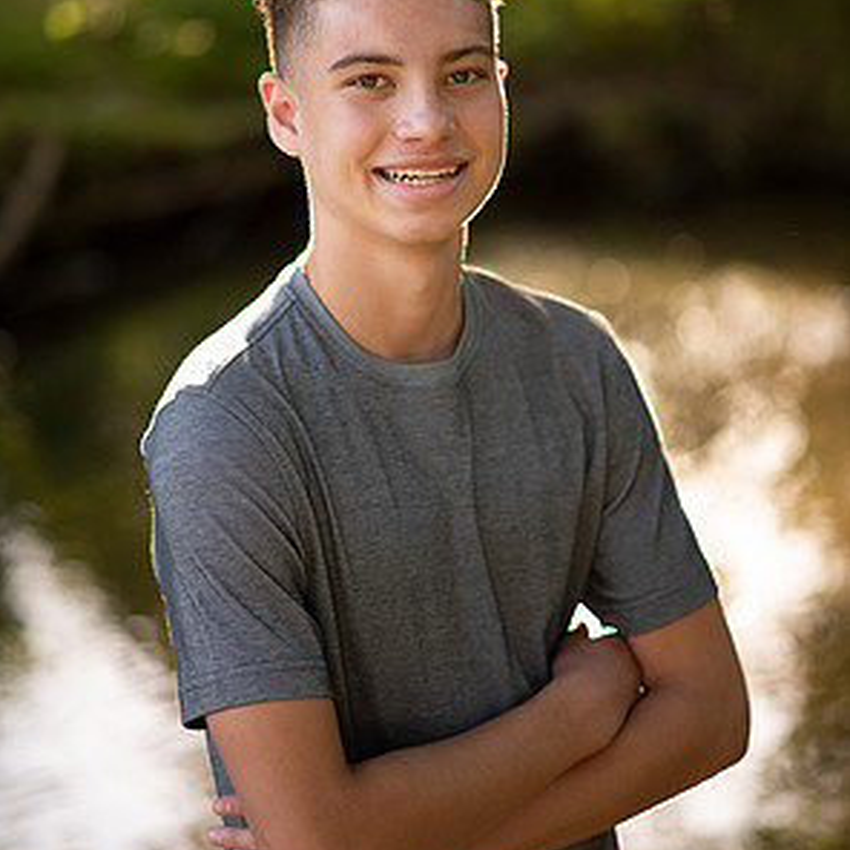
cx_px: 425
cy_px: 290
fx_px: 3056
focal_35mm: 110
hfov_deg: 15.8
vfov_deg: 15.8
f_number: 1.8
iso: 125
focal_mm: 85
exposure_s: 1/250
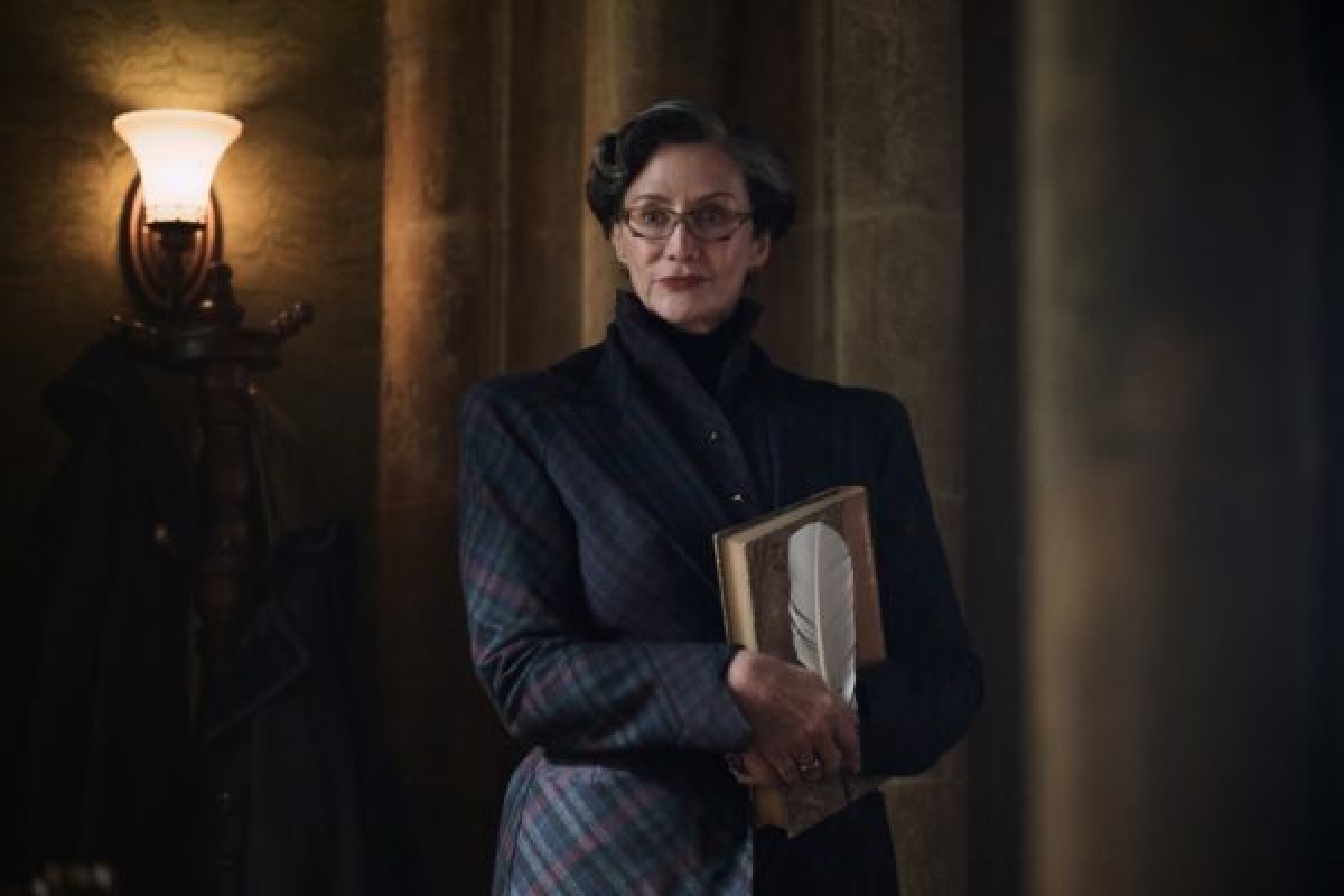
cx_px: 672
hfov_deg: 18.6
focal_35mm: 110
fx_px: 4106
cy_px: 448
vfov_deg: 12.5
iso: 3200
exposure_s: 1/160
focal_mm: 110
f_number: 2.8
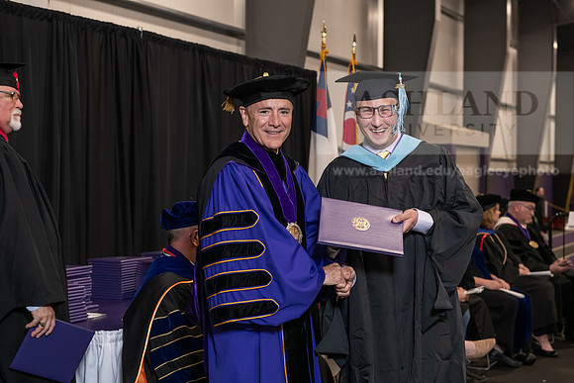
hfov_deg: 32.4
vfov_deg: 21.9
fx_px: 989
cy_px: 192
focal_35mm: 62
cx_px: 287
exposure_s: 1/125
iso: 2000
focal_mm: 62
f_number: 5
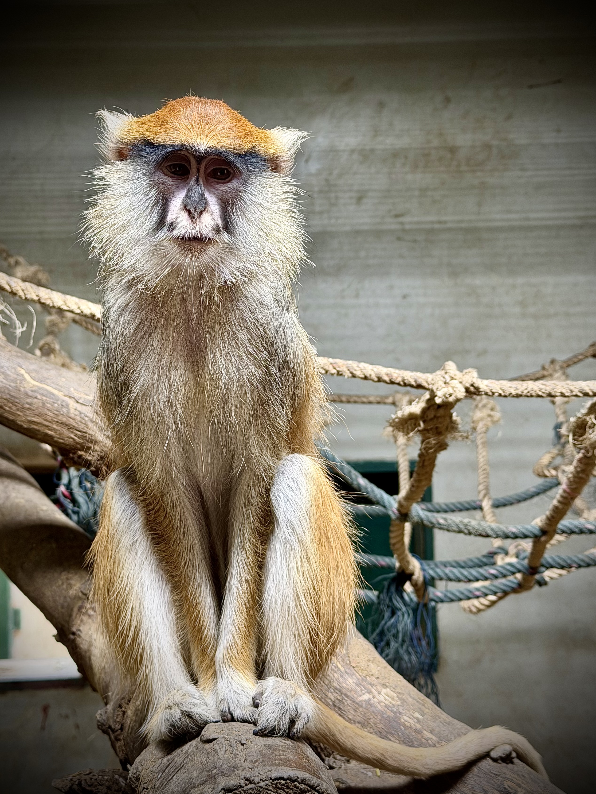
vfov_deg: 39.7
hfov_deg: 30.3
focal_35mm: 48
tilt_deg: +1.6
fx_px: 1102
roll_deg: +1.5
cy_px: 397
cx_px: 298
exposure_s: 1/50
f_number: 1.78
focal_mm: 6.76
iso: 125
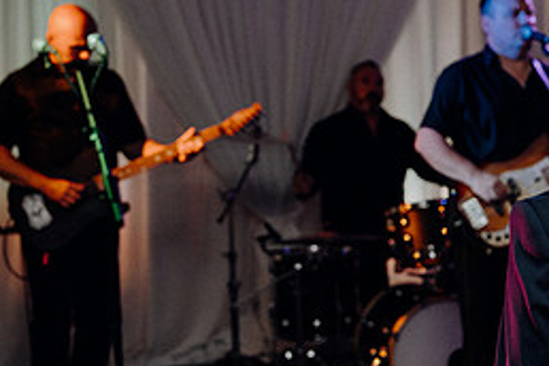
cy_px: 190
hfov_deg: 18.0
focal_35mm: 110
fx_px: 1677
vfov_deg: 12.5
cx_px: 587
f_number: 3.5
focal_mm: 49
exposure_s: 1/200
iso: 2500
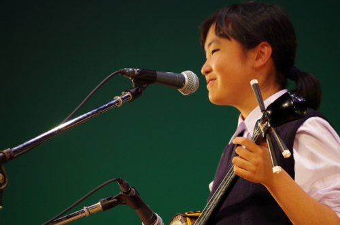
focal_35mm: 270
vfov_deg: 5.1
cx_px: 170
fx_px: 2544
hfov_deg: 7.6
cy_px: 112
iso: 1600
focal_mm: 180
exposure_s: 1/250
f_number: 5.6
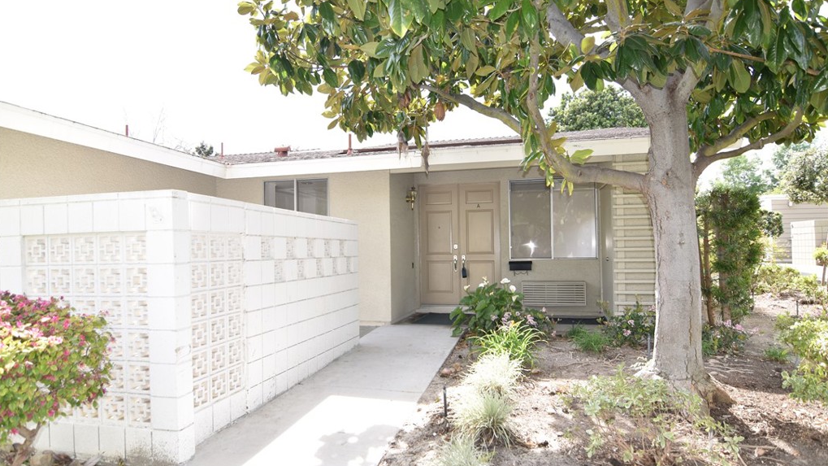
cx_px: 413
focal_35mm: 21
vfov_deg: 54.6
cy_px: 241
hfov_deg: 85.1
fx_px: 451
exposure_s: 1/200
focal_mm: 13
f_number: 8
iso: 100
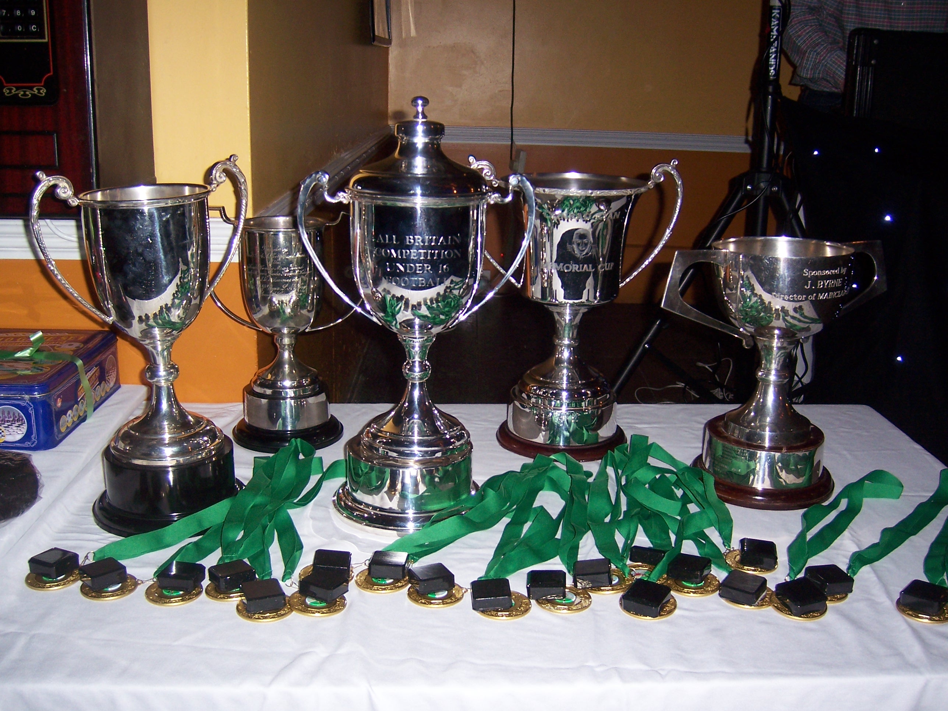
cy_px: 356
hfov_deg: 51.4
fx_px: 986
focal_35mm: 36
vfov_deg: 39.7
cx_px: 474
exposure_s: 1/60
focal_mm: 6.2
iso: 125
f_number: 2.8
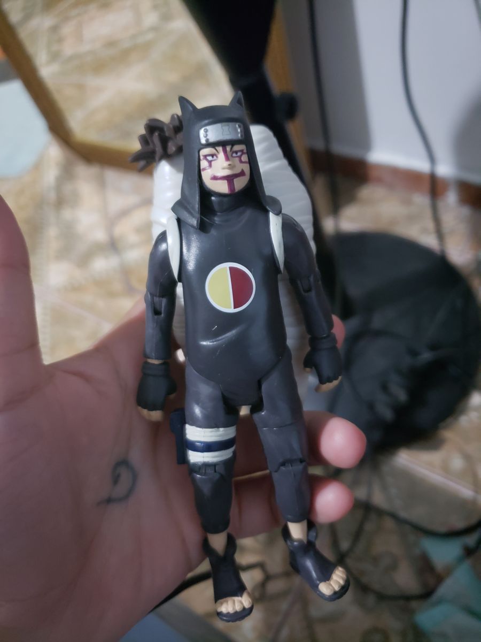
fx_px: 482
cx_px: 240
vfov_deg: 67.3
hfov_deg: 53.1
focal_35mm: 26
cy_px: 321
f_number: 1.5
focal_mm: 4.3
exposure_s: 1/10
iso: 1000
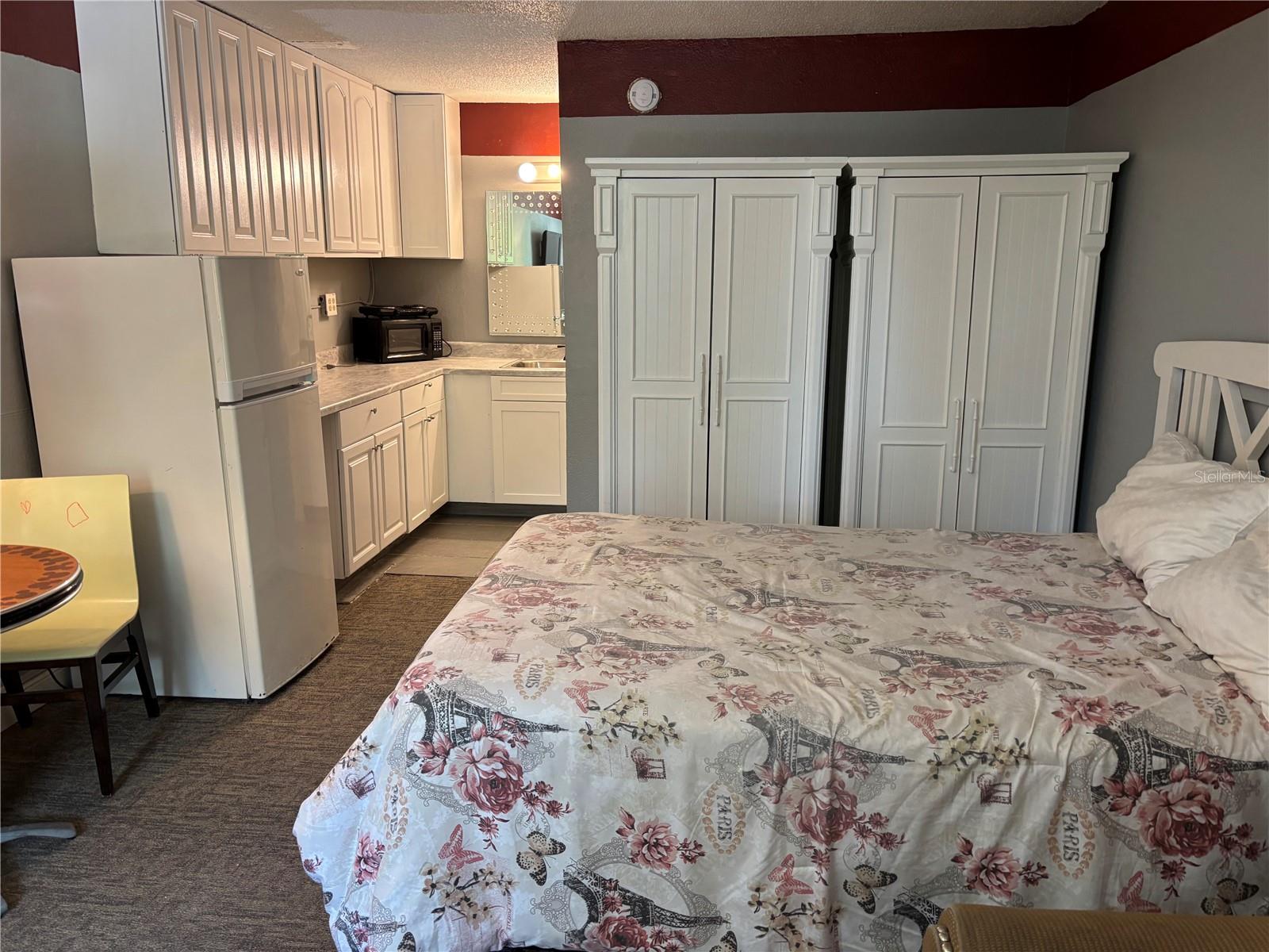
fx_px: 953
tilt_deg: -13.1
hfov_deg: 67.3
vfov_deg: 53.1
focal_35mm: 26
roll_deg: -0.4
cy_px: 476
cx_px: 634
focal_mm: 5.96
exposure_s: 1/60
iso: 200
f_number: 1.6
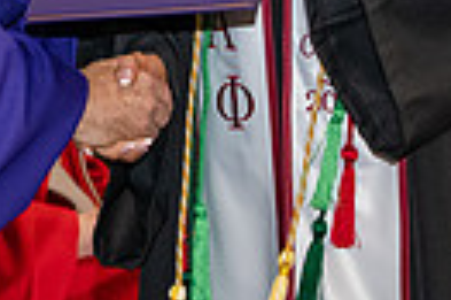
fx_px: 3891
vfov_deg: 4.4
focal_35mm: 311
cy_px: -216
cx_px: -69
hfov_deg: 6.6
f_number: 5
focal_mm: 70
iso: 2500
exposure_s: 1/200
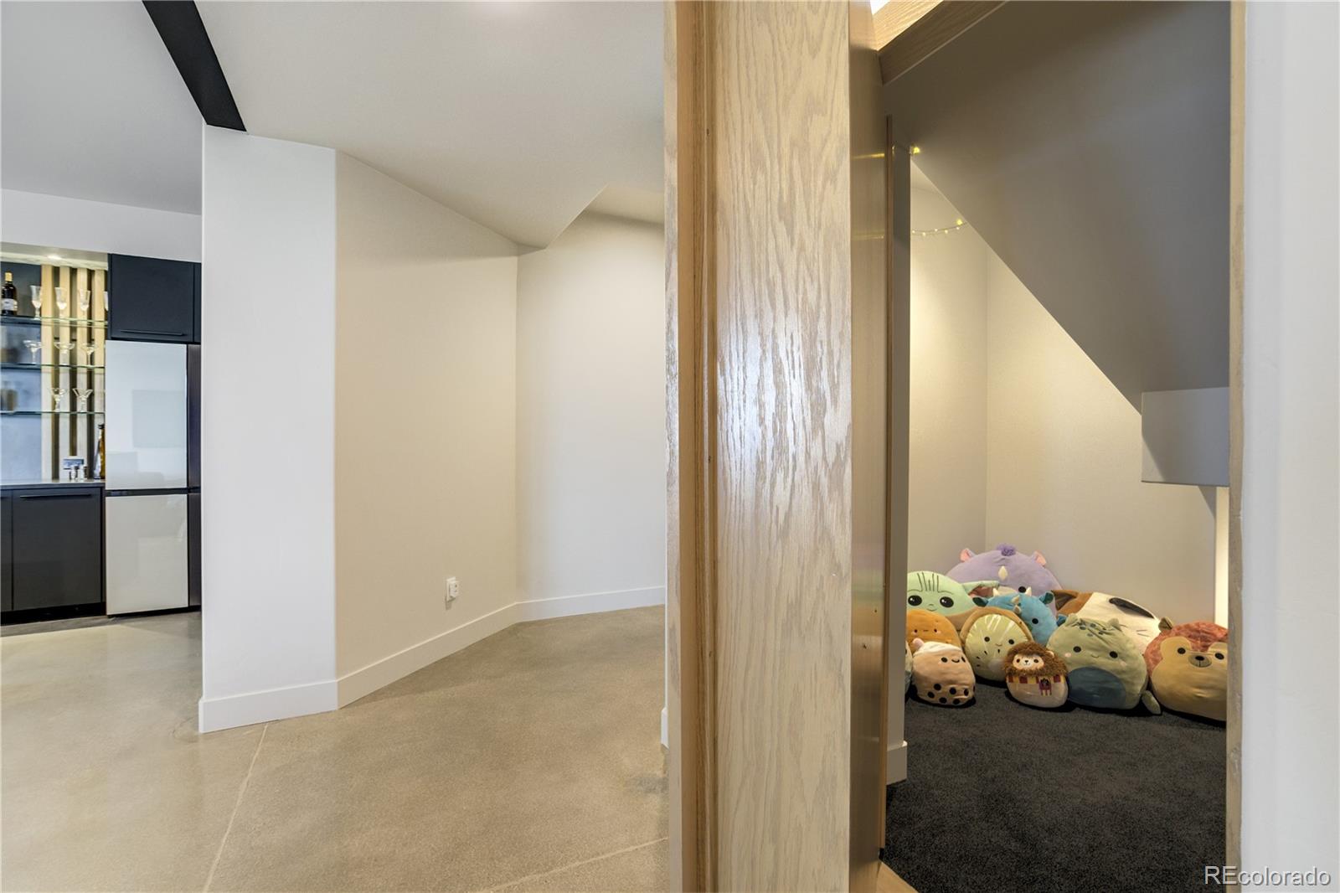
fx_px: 595
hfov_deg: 96.7
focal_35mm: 16
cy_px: 446
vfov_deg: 73.7
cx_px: 670
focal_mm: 16
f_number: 7.1
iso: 1000
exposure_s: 1/13
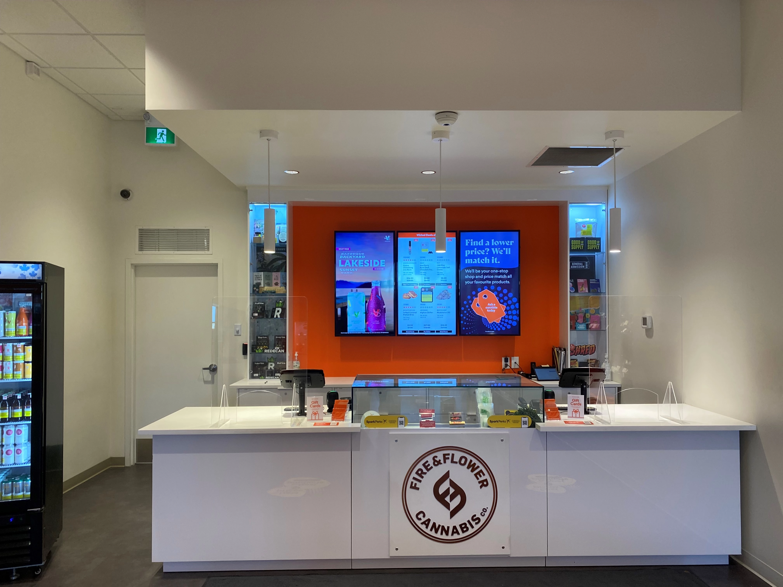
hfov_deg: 67.3
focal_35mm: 26
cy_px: 294
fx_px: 588
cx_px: 392
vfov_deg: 53.1
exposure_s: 1/120
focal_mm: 4.25
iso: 125
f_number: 1.8
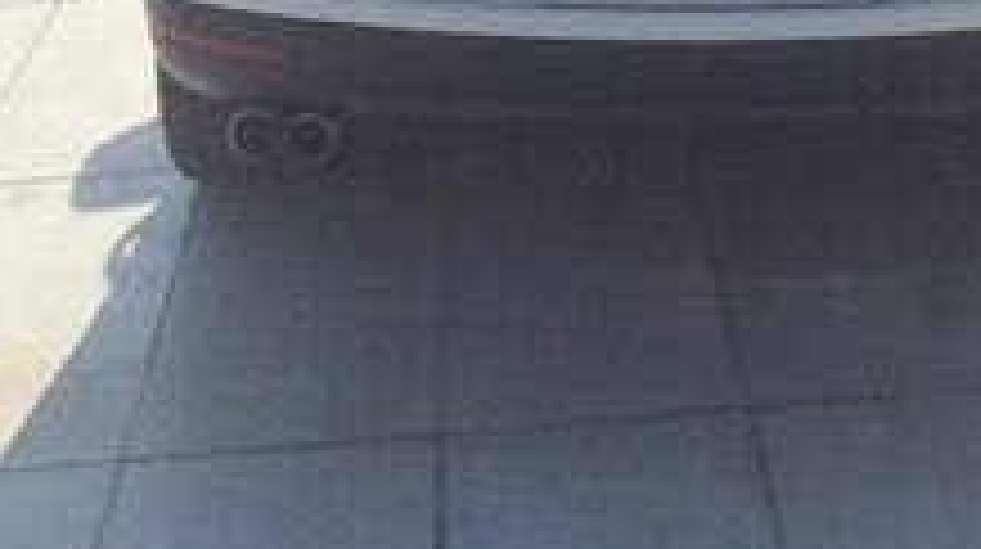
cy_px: -500
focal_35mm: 72
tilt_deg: -9.0
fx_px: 1871
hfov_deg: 28.8
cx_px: 760
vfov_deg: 14.3
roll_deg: +0.3
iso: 32
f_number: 2.2
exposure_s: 1/2053
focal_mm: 4.15
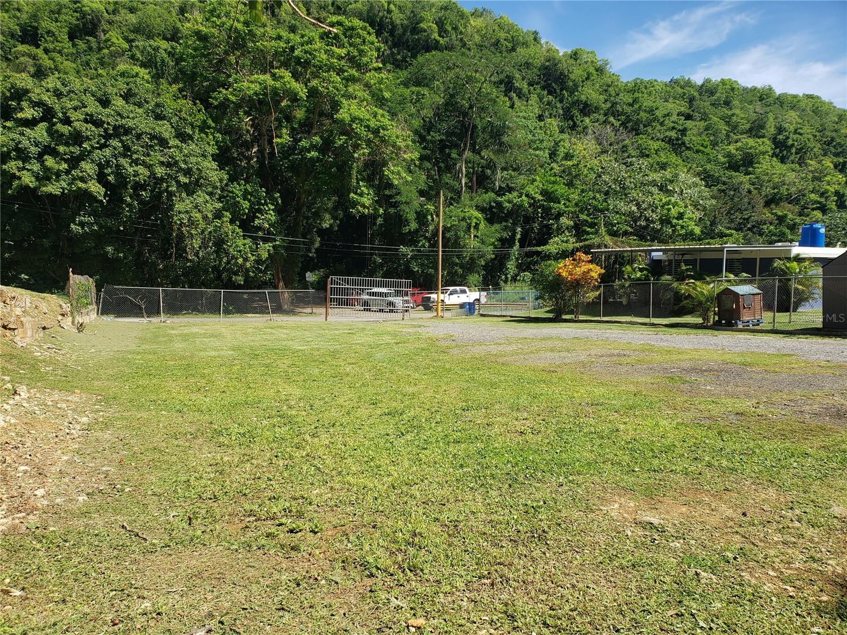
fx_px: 636
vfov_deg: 53.1
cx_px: 424
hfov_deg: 67.3
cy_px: 318
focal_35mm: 26
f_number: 2.4
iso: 50
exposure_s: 1/1019
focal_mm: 4.3
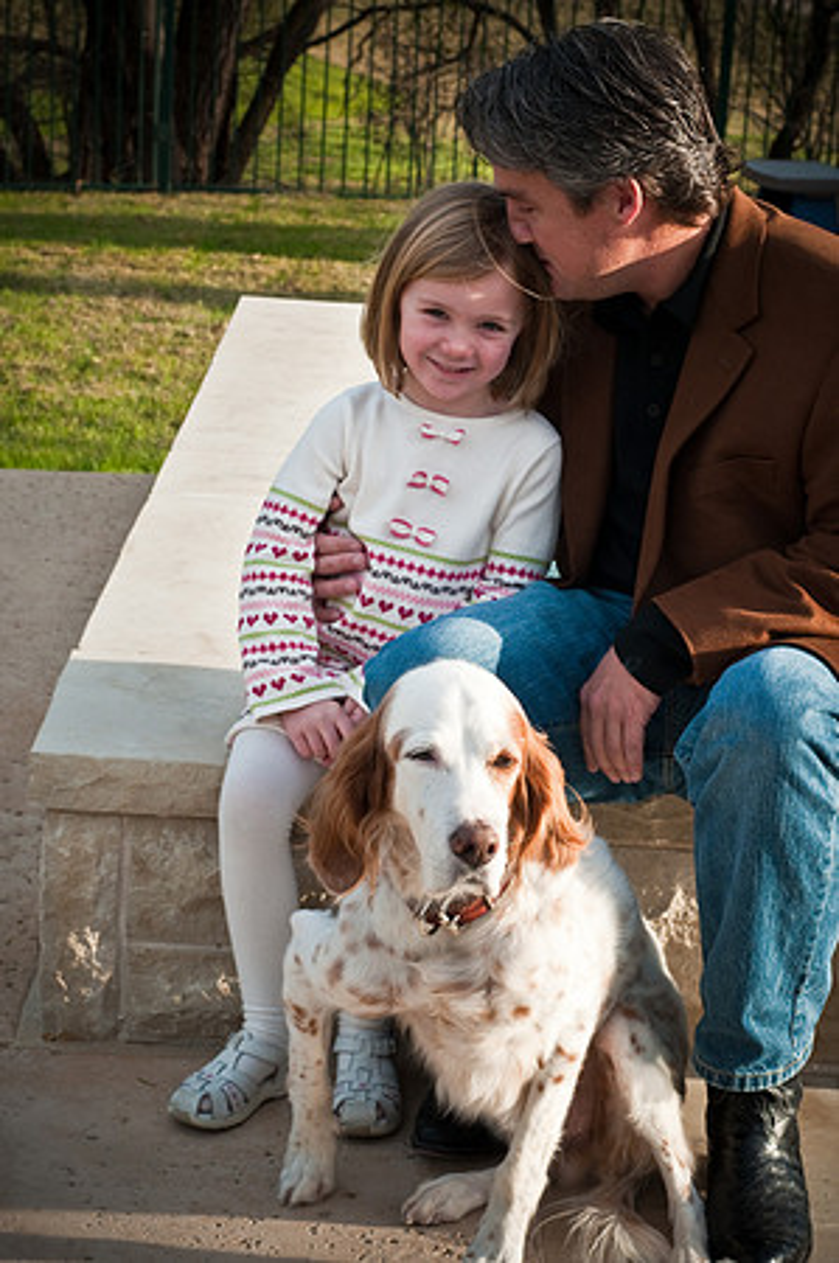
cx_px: 420
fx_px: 2628
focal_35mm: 75
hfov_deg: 18.1
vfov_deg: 27.0
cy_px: 632
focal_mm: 50
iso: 320
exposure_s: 1/250
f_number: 9
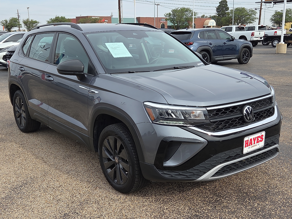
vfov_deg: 36.0
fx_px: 337
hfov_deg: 46.8
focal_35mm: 40
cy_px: 110
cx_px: 146
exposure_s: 1/3333
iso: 76
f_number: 1.8
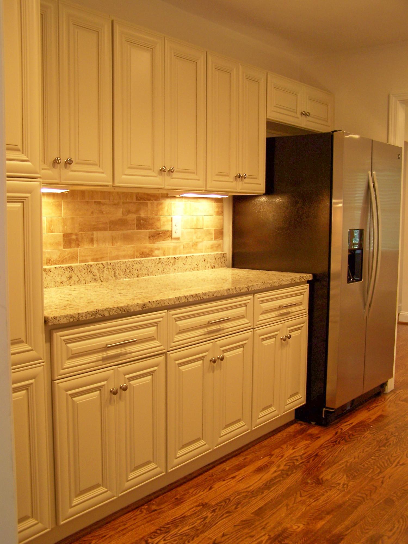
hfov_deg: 37.7
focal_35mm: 38
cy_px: 272
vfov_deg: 49.0
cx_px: 204
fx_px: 597
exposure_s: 1/8
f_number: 2.8
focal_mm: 6.3
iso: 64
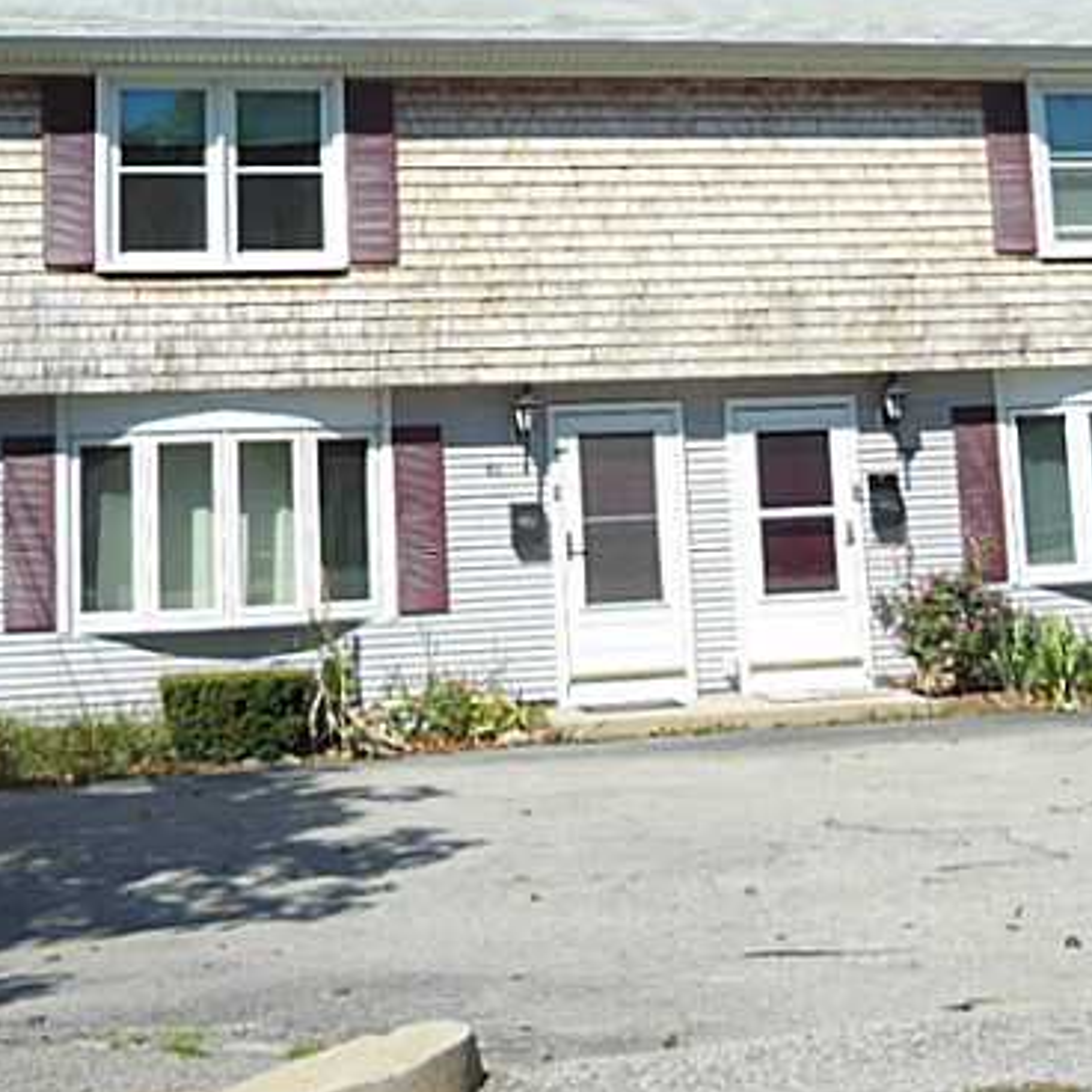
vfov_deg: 34.7
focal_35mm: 48
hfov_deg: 35.4
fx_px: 1713
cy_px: 288
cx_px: 555
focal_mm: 4.5
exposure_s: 1/1000
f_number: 3.5
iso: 125
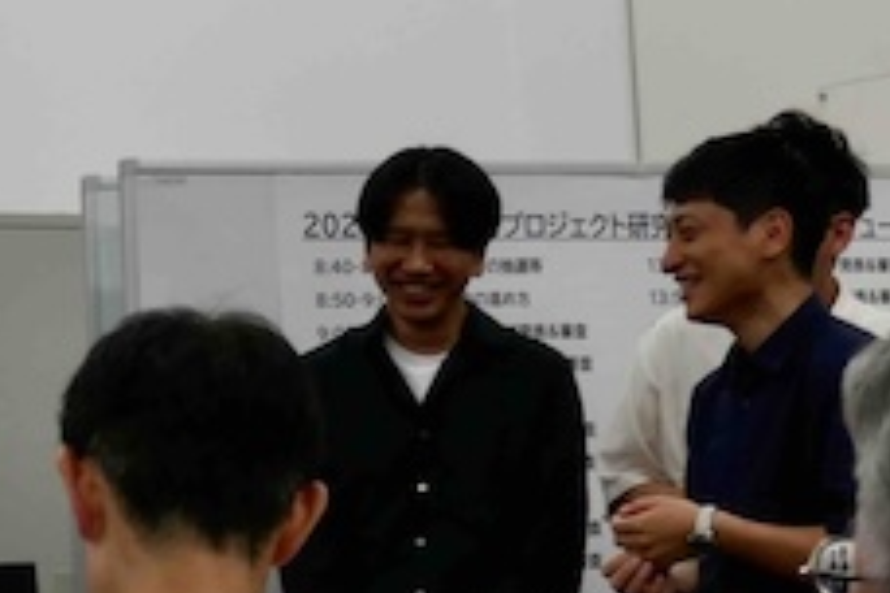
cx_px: -468
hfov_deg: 13.3
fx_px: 3584
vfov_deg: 9.5
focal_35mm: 145
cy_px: 179
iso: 320
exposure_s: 1/80
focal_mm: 16.9
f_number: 4
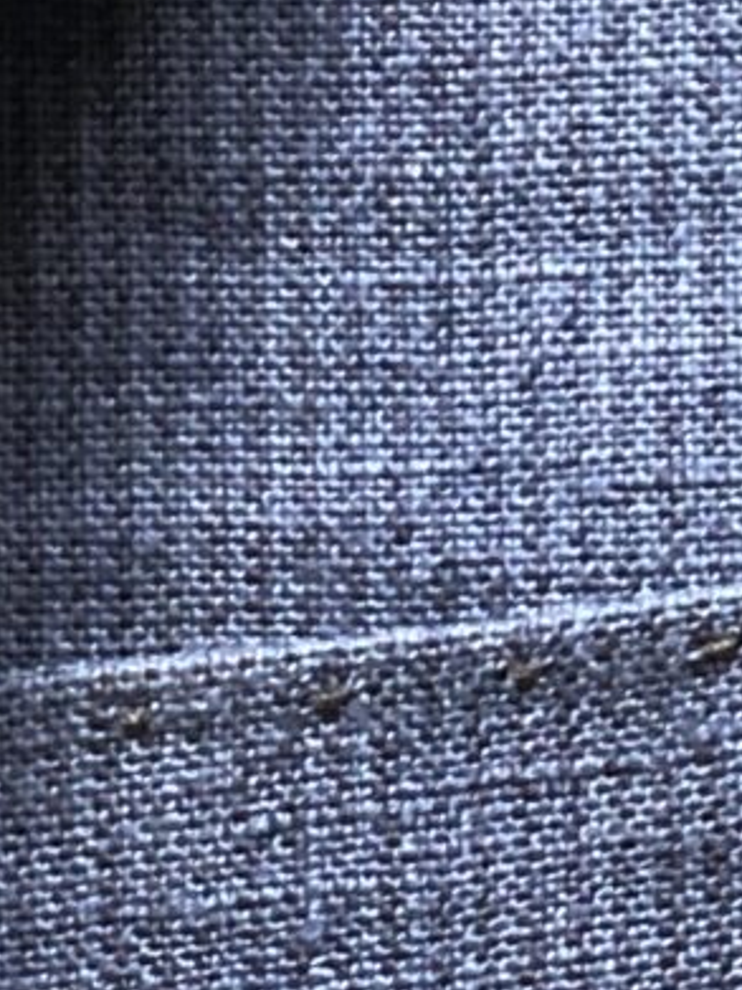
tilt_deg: -77.3
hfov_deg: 4.0
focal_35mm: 373
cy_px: 1985
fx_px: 10666
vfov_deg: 5.2
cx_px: 33
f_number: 2.8
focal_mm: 6.6
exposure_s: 1/30
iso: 100
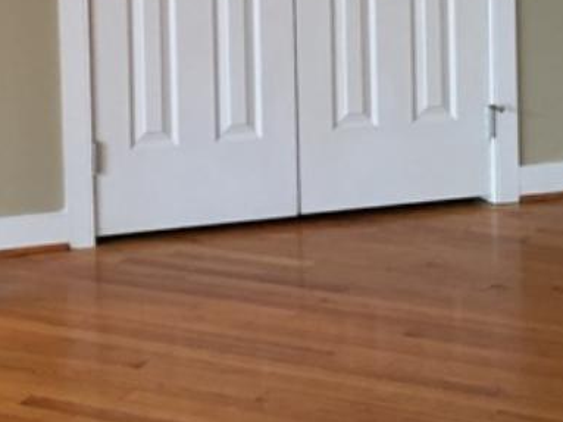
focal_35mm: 109
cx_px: 185
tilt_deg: -3.8
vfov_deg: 13.0
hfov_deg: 18.0
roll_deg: +1.4
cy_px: -168
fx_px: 1772
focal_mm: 4.15
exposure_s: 1/15
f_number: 2.2
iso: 32
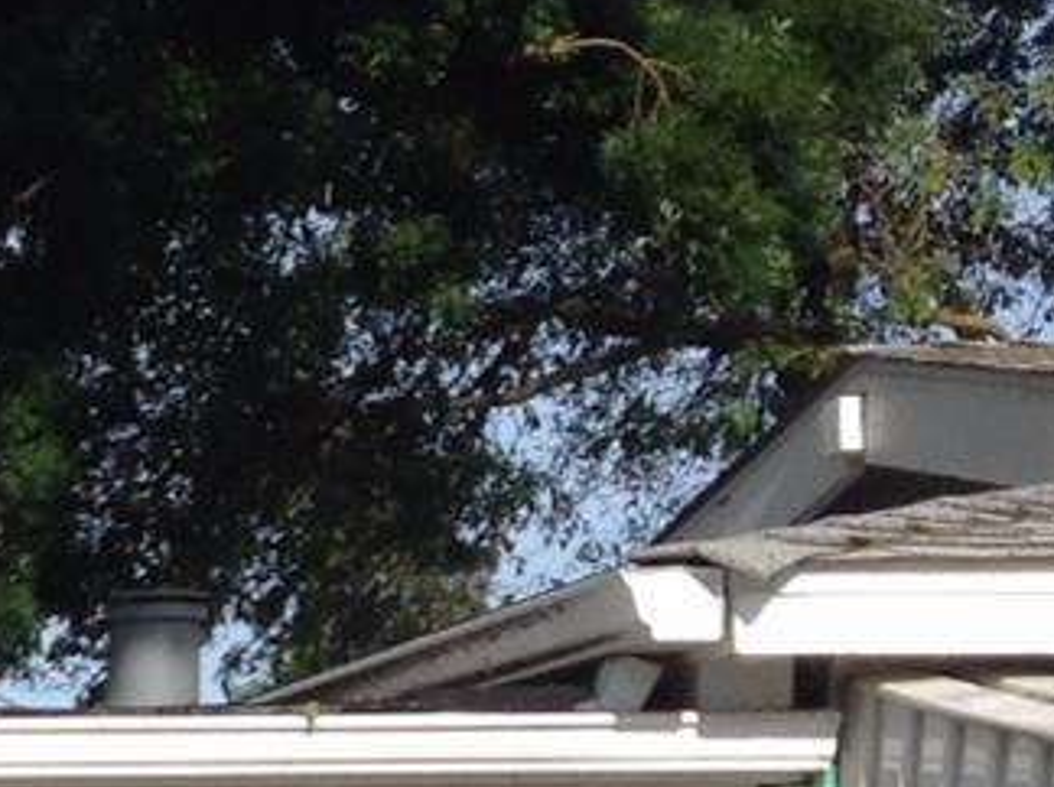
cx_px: -1015
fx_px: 4925
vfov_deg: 8.8
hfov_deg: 11.1
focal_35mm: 162
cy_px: 1337
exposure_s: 1/1681
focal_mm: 4.28
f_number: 2.4
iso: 50
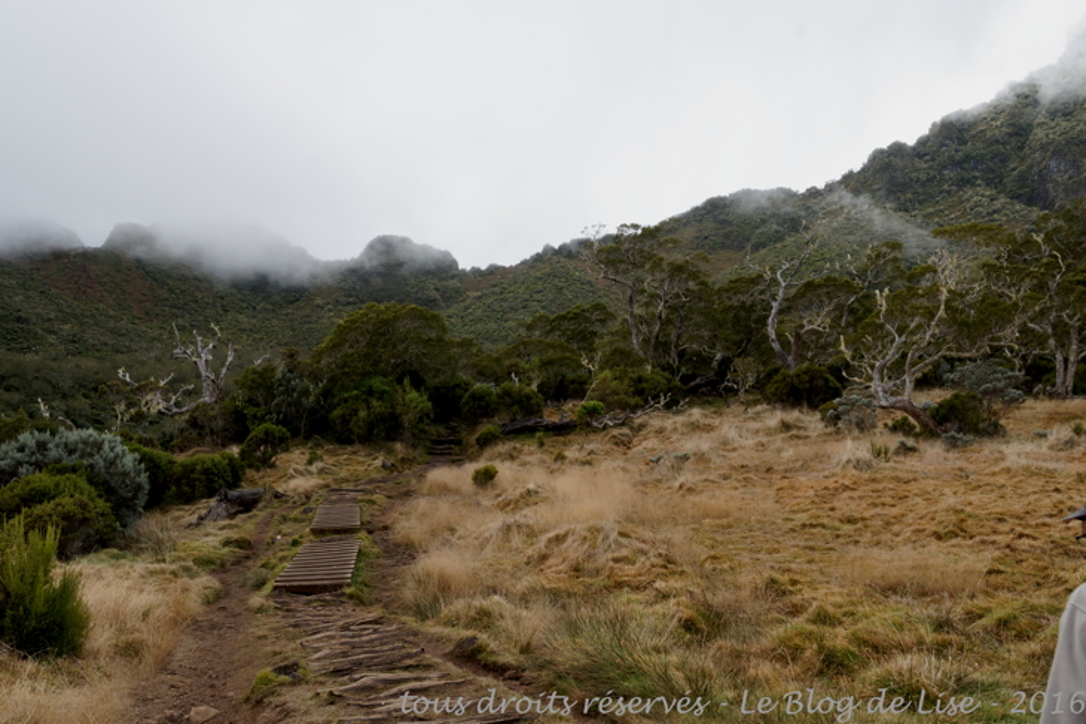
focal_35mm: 27
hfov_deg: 67.4
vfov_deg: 47.9
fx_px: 815
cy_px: 362
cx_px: 543
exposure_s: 1/125
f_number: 13
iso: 400
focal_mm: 18
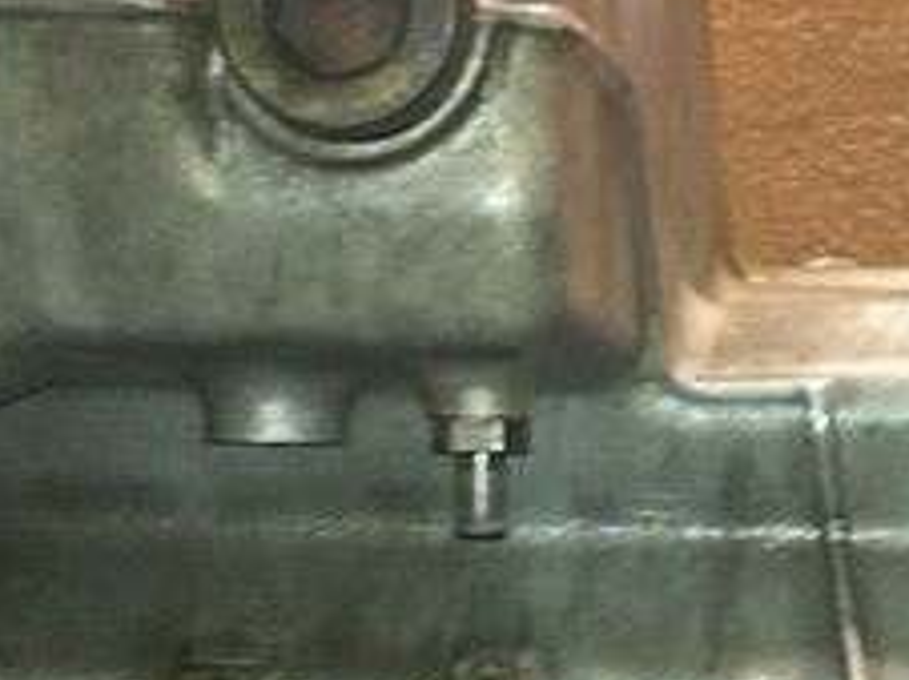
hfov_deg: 15.6
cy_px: 712
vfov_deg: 11.8
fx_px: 3253
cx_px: 921
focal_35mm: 124
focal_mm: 3.85
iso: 250
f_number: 2.8
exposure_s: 1/15
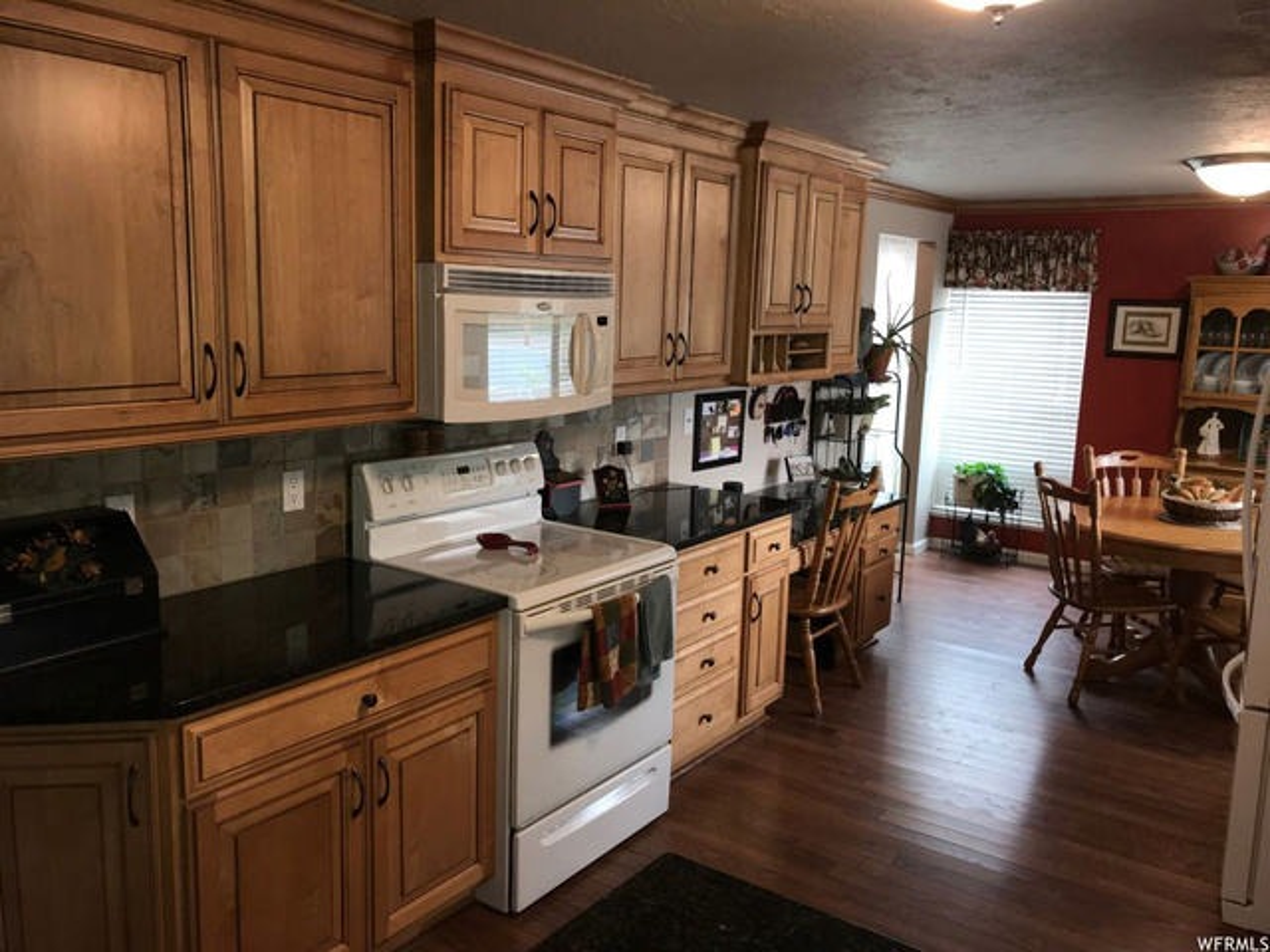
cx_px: 635
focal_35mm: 28
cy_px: 476
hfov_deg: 63.4
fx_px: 1027
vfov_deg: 49.7
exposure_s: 1/30
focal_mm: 3.99
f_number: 1.8
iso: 25
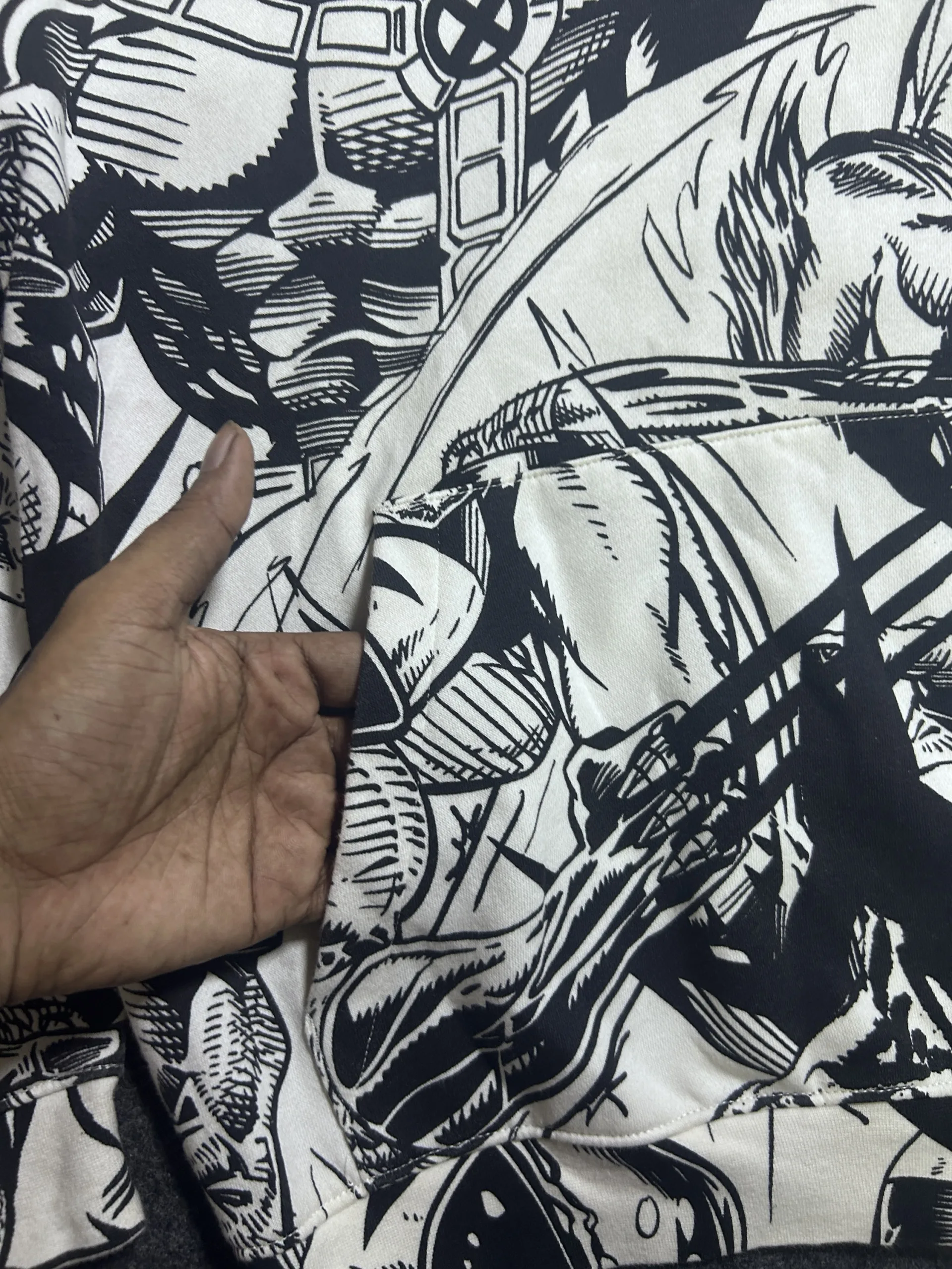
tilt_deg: -67.1
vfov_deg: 67.3
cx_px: 476
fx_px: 953
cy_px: 634
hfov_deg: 53.1
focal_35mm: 26
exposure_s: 1/50
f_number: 1.5
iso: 160
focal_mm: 5.7
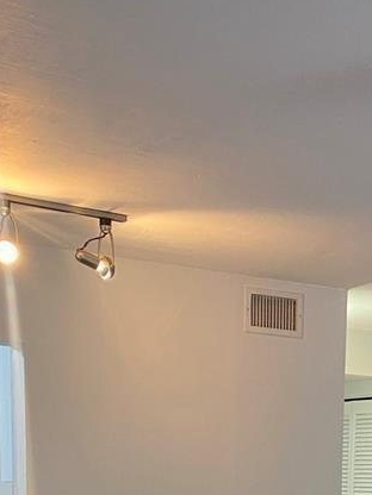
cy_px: 660
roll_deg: -2.4
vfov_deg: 22.9
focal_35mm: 75
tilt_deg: -8.0
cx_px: 366
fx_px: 1075
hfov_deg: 19.1
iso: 160
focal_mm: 4.25
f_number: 1.8
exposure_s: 1/60
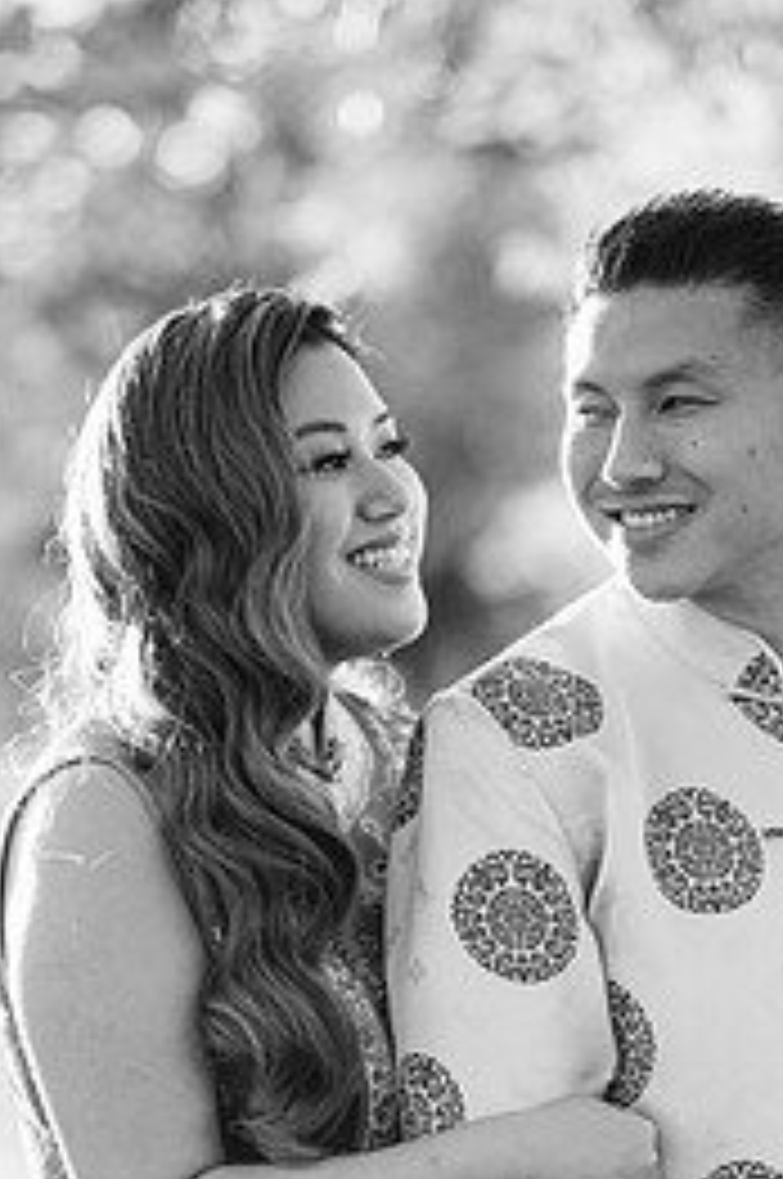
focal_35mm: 146
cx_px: 484
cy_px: 850
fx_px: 4776
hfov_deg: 9.4
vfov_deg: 14.0
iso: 200
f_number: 2
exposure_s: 1/400
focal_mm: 85
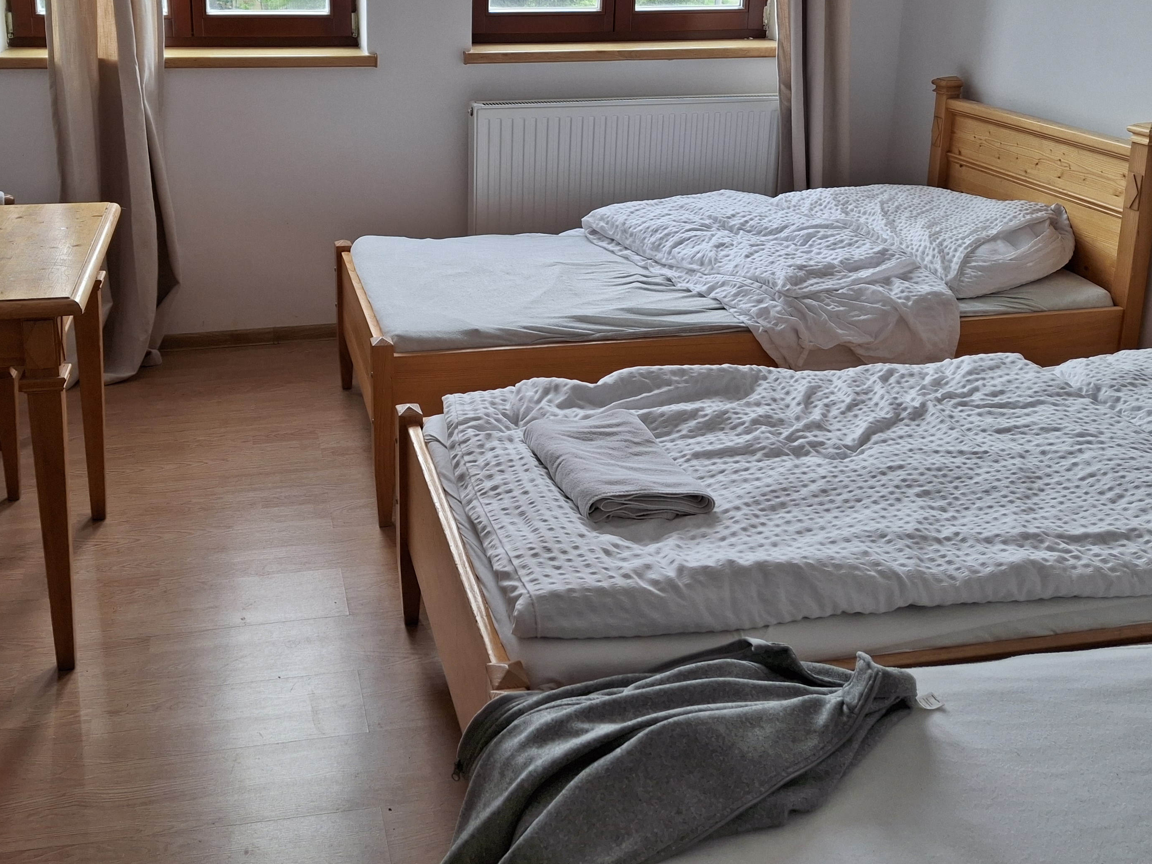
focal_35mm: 37
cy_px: 256
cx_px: 461
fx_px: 1231
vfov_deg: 38.0
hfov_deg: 49.8
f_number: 1.8
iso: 32
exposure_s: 1/100
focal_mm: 4.69
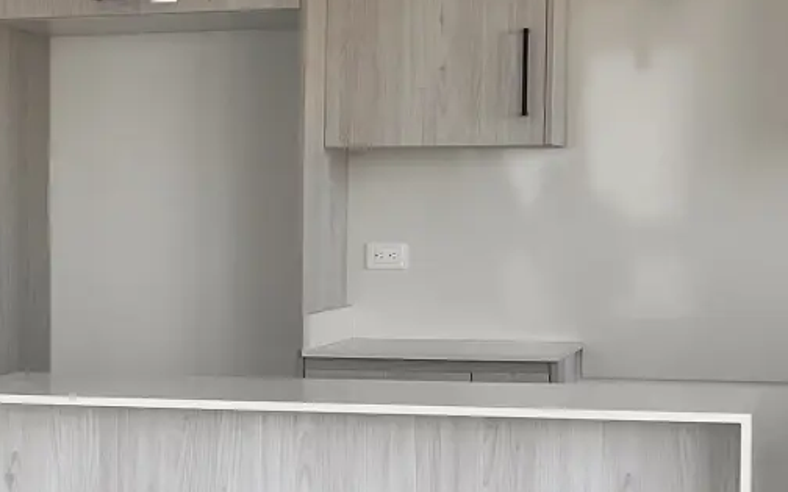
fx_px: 2255
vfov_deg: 12.5
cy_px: 297
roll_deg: +0.2
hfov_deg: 19.2
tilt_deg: -2.8
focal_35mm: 105
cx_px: -38
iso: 50
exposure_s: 1/601
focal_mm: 5.7
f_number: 1.5
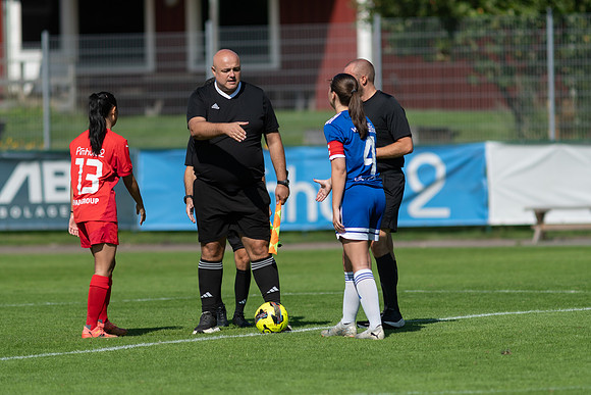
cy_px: 198
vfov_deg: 3.1
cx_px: 296
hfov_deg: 4.6
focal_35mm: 450
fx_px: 7389
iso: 100
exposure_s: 1/3200
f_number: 3.2
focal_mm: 300
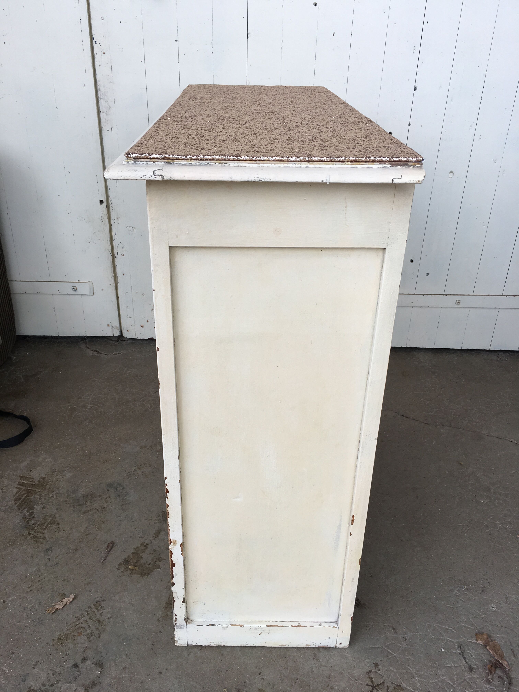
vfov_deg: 61.7
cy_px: 346
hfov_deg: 48.2
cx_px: 260
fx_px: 580
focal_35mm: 29
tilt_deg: -28.0
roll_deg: -1.7
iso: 25
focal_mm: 4.15
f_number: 2.2
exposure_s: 1/185
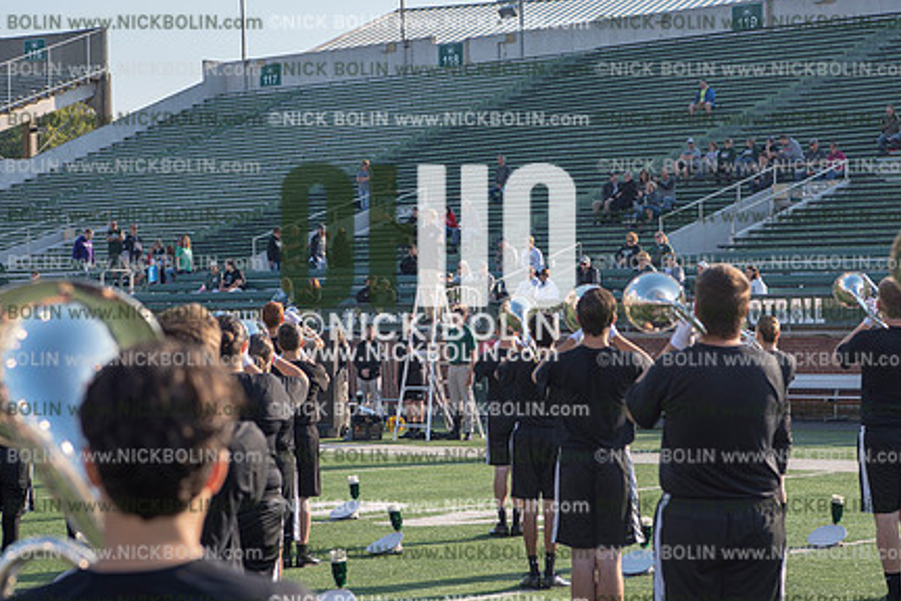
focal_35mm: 94
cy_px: 264
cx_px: 428
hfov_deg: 21.7
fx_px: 2352
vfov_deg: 14.5
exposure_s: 1/500
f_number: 5.6
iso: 100
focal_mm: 70
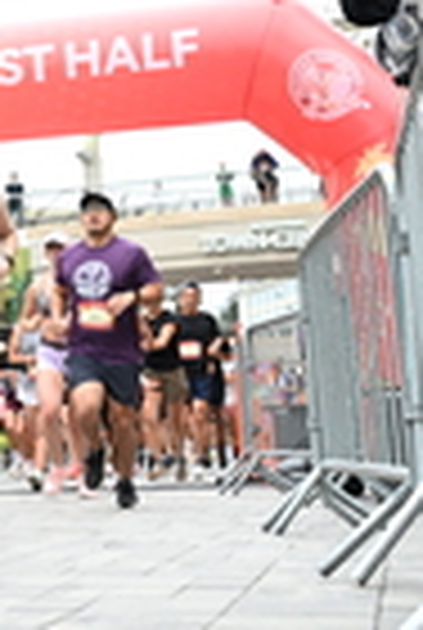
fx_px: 1648
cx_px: -155
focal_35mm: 94
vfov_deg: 21.6
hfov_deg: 13.9
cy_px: 256
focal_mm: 24
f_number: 4
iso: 2000
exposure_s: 1/640
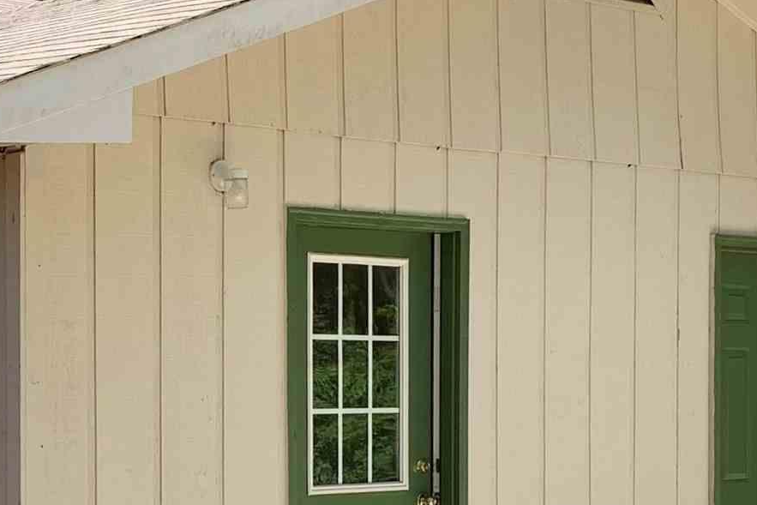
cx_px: 165
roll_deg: -1.7
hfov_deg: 21.4
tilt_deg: -2.0
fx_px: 1977
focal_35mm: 94
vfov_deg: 14.4
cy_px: 450
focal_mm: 4.25
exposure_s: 1/945
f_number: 1.8
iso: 25
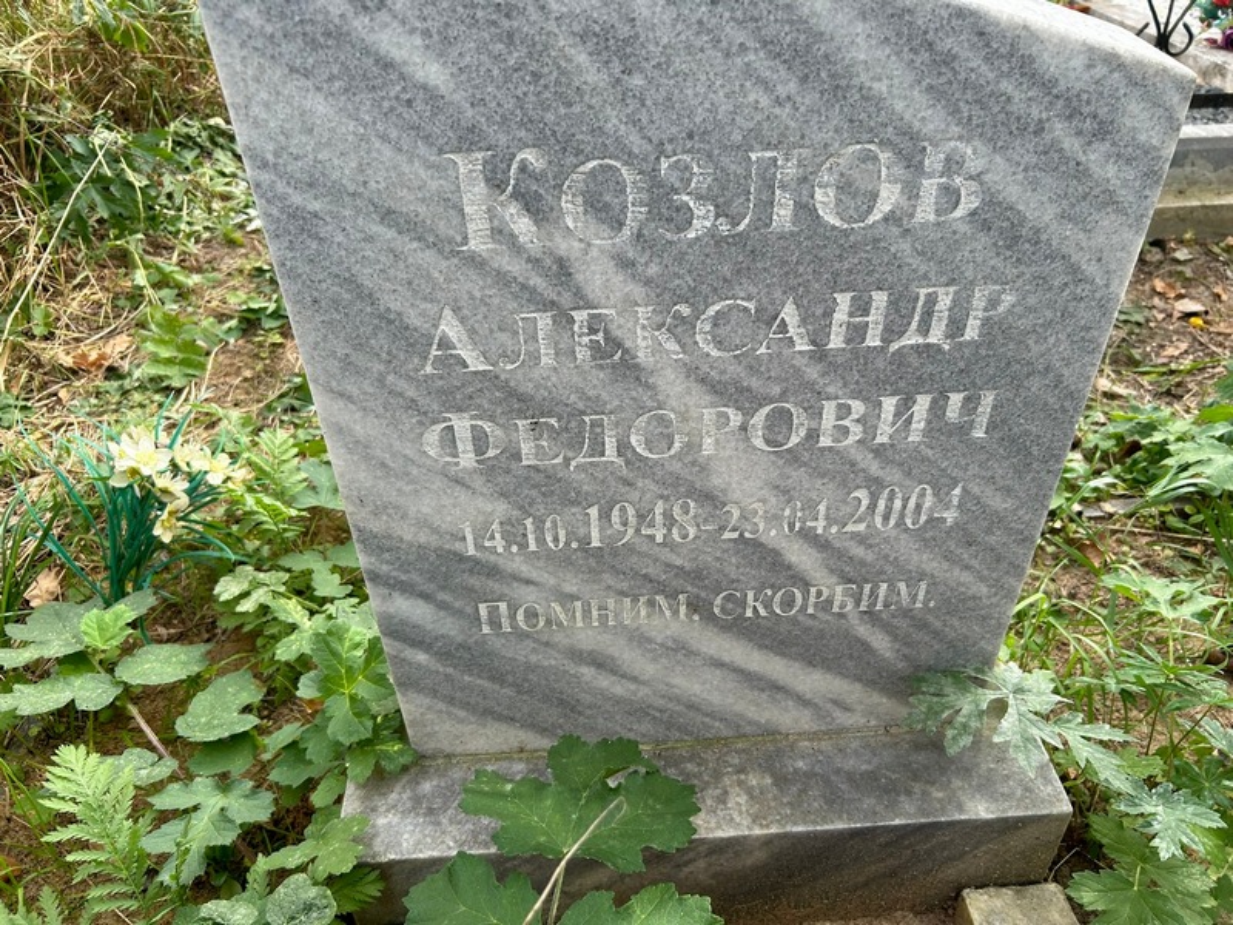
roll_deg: +1.4
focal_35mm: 26
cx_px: 616
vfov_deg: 53.1
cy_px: 462
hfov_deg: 67.3
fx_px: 926
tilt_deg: -36.6
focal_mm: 5.7
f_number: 1.5
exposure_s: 1/521
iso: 50
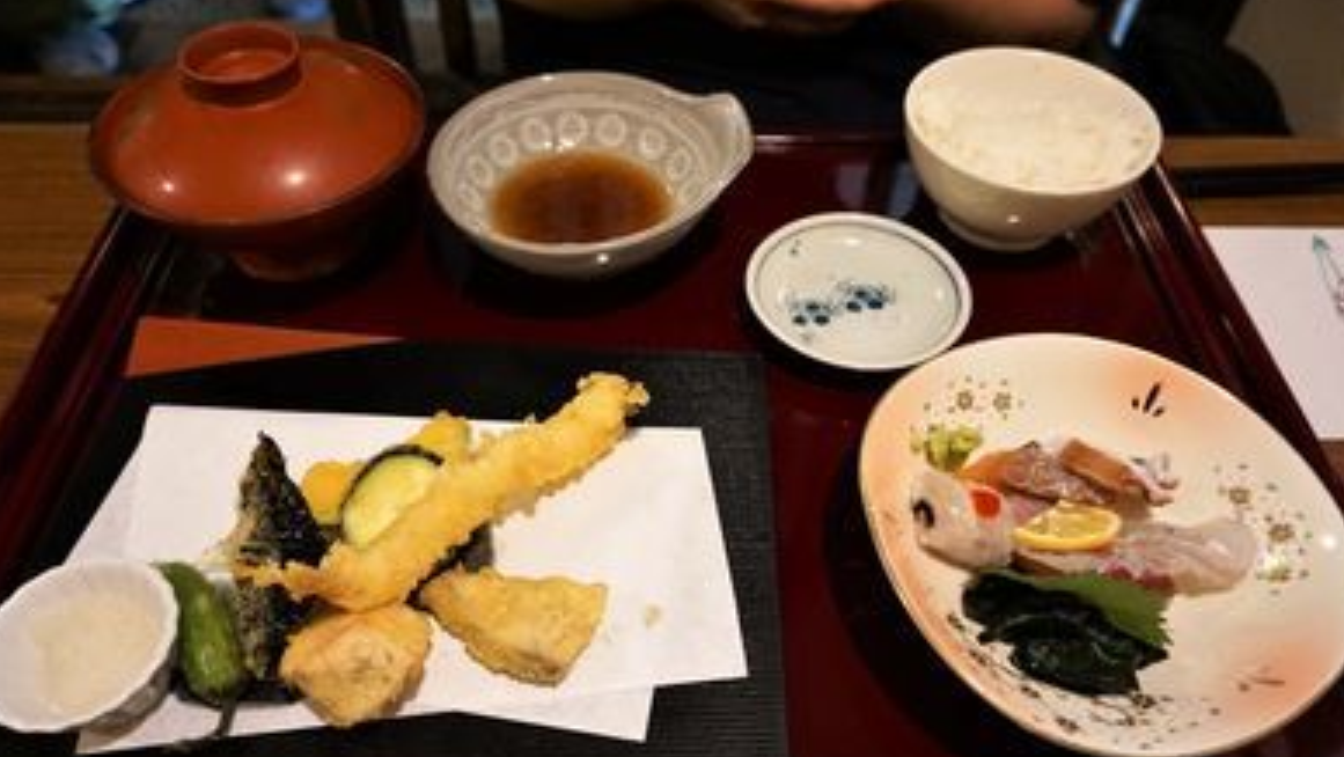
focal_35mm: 26
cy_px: 439
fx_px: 927
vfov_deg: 44.3
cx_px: 674
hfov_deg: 71.9
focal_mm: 16
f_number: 3.5
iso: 1600
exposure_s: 1/60
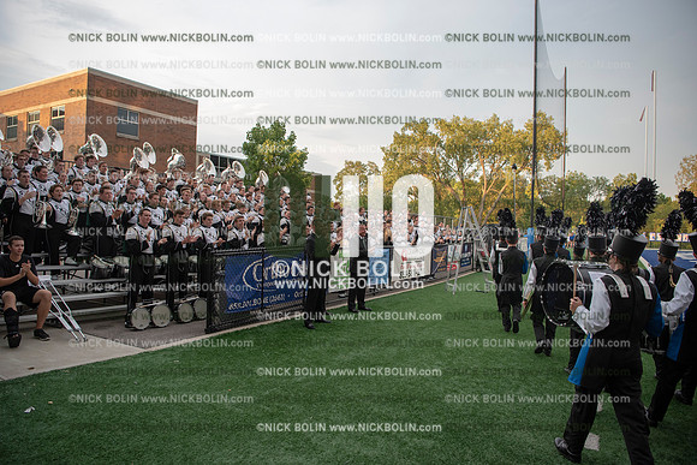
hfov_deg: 73.7
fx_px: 465
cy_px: 232
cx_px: 348
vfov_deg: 53.2
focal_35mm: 24
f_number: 3.2
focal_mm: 24
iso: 800
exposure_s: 1/1250
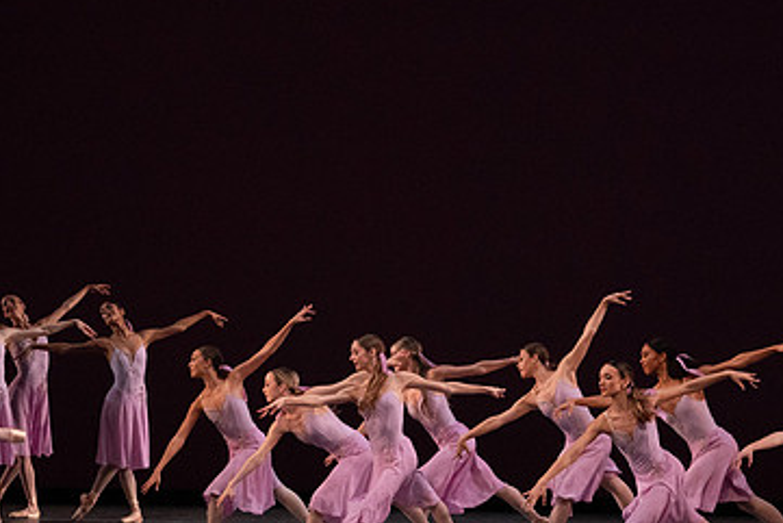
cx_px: 421
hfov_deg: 10.5
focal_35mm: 196
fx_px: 4264
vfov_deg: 7.0
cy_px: 266
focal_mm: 122
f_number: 13
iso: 12800
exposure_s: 1/400
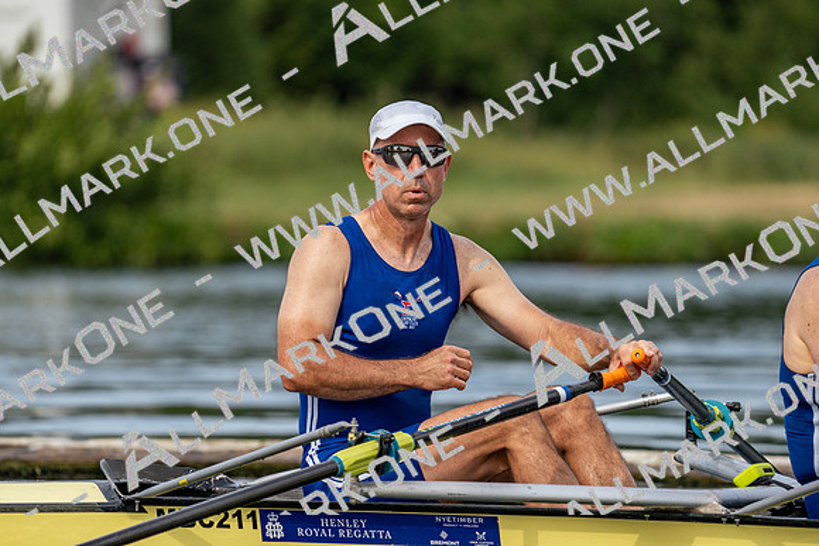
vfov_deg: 3.2
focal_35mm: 426
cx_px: 410
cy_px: 273
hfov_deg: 4.8
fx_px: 9693
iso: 400
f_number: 6.3
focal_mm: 426
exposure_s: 1/1600
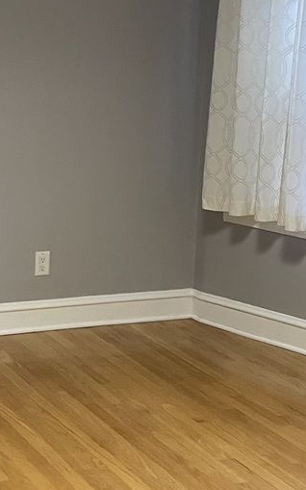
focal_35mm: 75
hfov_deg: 17.4
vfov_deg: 27.4
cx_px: 115
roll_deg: -1.5
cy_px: 200
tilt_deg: -8.4
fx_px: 1001
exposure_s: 1/60
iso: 400
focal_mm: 5.1
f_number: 1.6
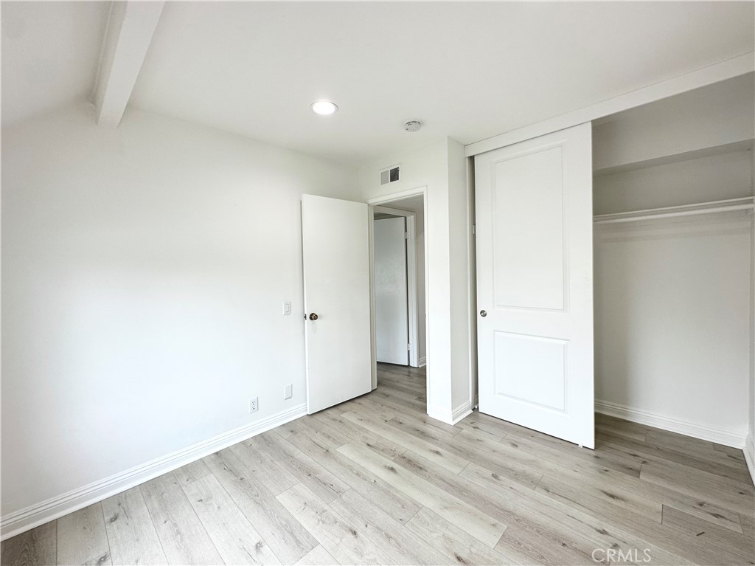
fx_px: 305
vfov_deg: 85.6
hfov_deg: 102.1
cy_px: 283
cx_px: 378
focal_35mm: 14
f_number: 2.2
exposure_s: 1/120
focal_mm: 2.22
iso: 64
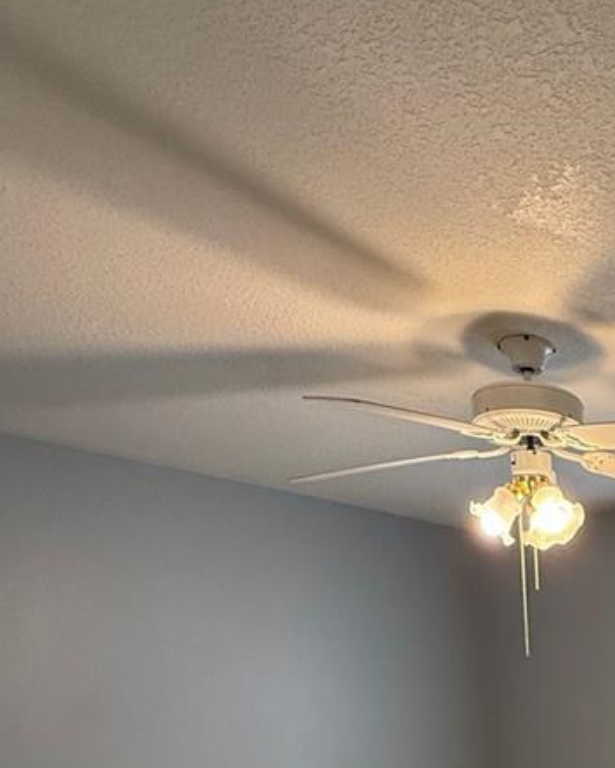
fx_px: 841
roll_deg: -1.1
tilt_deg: -13.9
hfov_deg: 34.3
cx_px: 689
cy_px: 912
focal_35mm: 37
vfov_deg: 37.6
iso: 250
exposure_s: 1/120
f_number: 2.2
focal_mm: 2.22
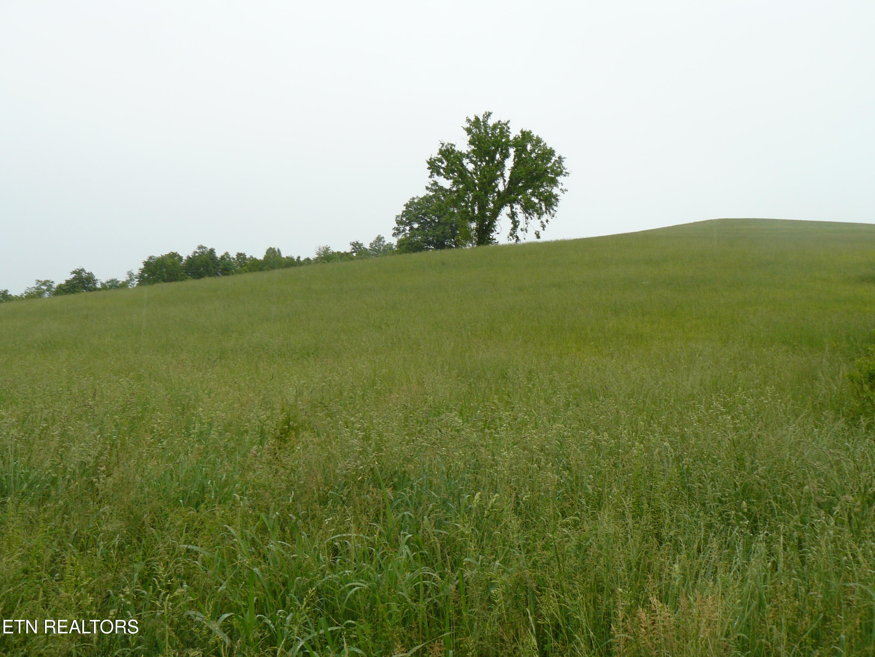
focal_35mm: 36
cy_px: 328
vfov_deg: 39.7
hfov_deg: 51.4
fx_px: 910
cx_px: 438
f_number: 4
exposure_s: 1/125
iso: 100
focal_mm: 6
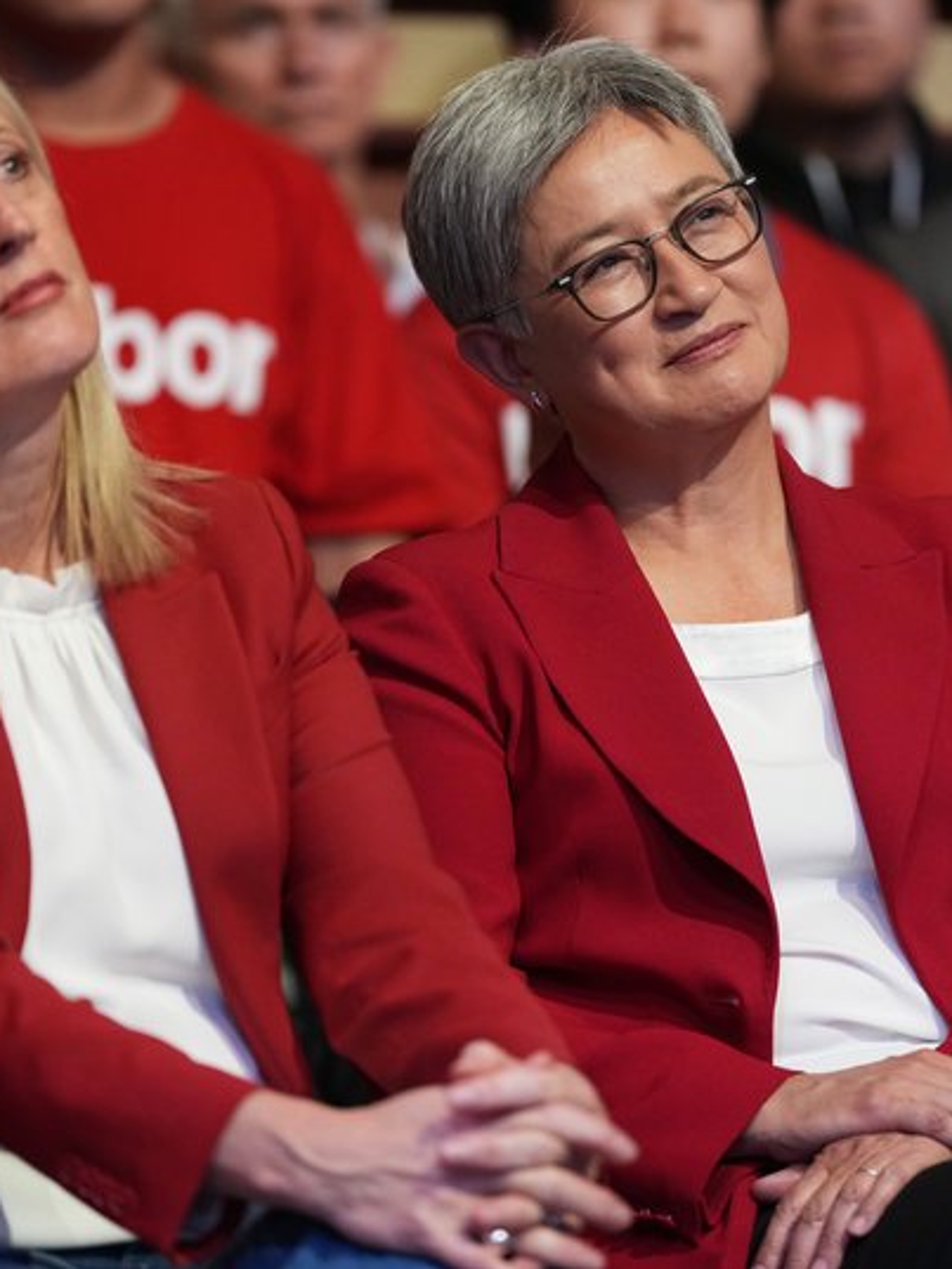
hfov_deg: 5.1
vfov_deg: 6.8
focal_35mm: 290
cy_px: 633
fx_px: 10630
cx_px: 475
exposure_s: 1/320
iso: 2500
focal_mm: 200
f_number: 2.8
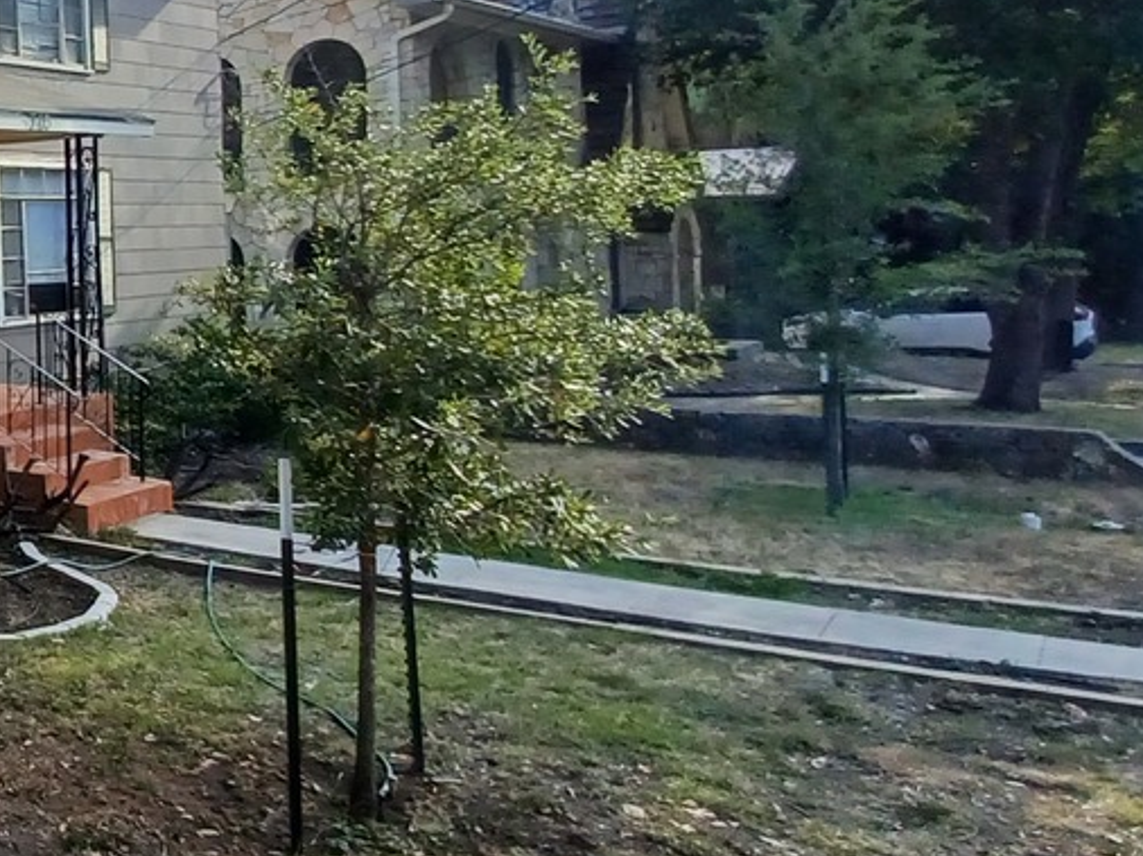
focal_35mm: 37
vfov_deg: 37.7
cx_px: -404
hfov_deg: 33.4
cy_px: 212
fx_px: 1221
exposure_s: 1/996
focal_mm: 1.42
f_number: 2.2
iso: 40
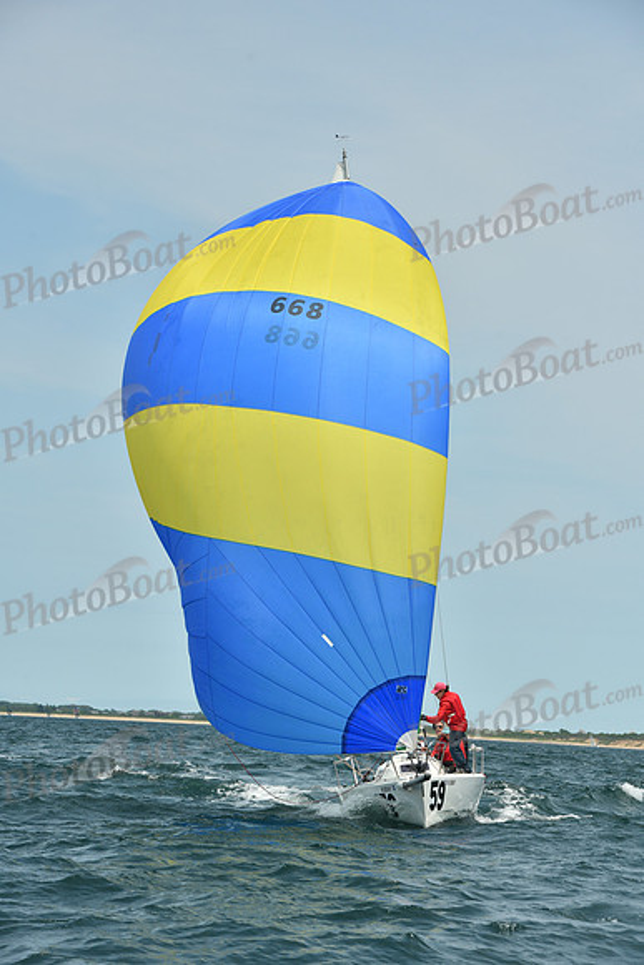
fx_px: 3218
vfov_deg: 17.1
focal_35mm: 120
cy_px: 482
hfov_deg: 11.4
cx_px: 322
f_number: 9
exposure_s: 1/1250
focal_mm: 120
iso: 320
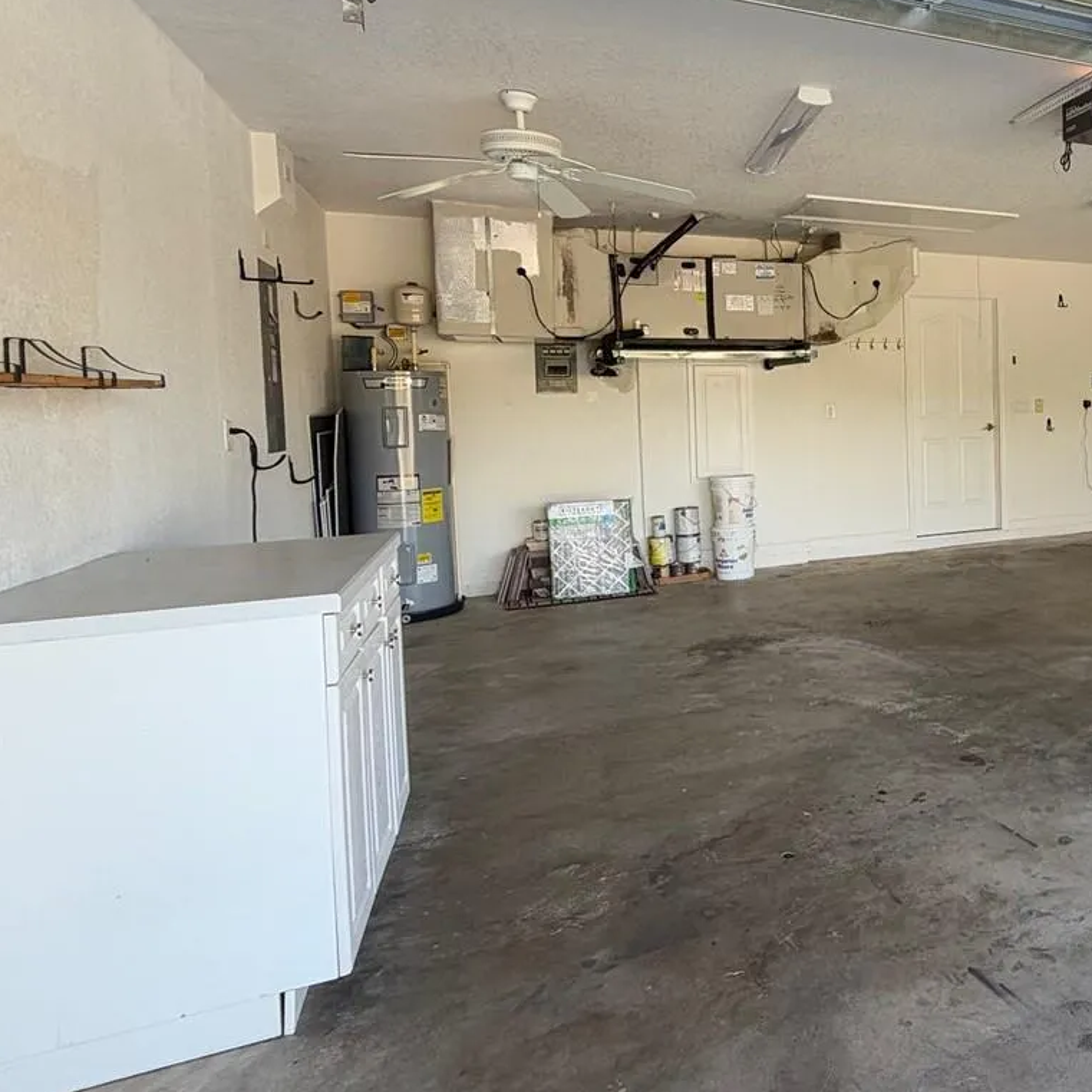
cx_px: 1032
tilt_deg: -2.4
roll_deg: +1.3
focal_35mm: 26
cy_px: 438
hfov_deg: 51.7
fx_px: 928
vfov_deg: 60.4
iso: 125
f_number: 2.2
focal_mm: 2.22
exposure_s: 1/121
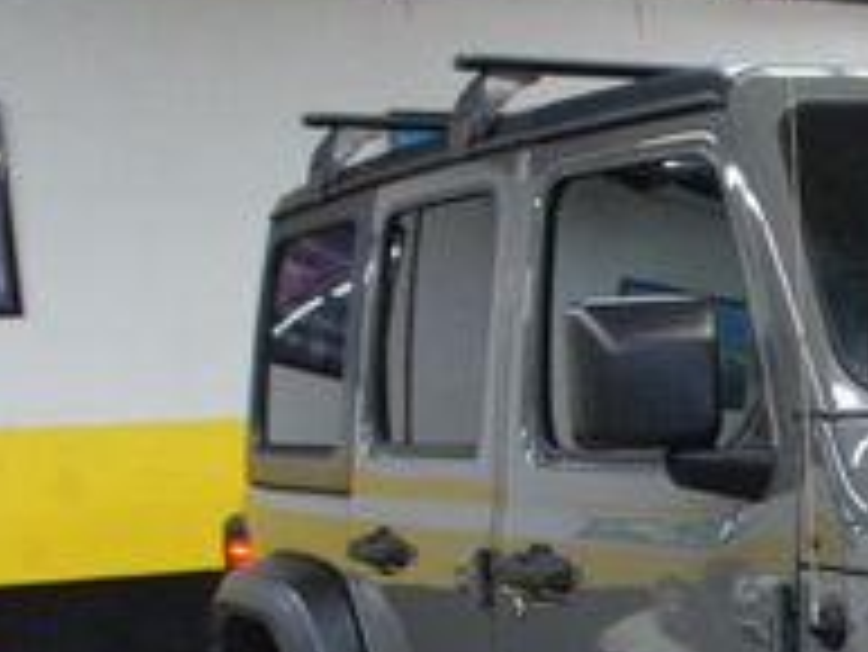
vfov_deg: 16.1
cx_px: 1282
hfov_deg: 19.9
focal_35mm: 86
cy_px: 890
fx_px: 2158
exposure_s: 1/160
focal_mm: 18
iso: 1250
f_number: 3.5
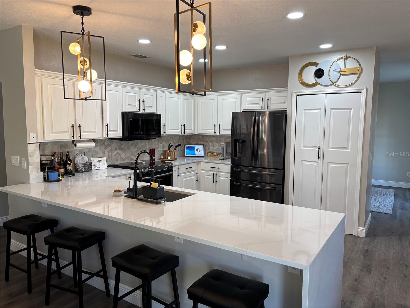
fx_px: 308
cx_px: 205
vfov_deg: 53.1
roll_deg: -0.7
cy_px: 154
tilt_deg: -6.3
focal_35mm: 26
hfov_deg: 67.3
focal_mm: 5.96
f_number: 1.6
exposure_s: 1/120
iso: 80
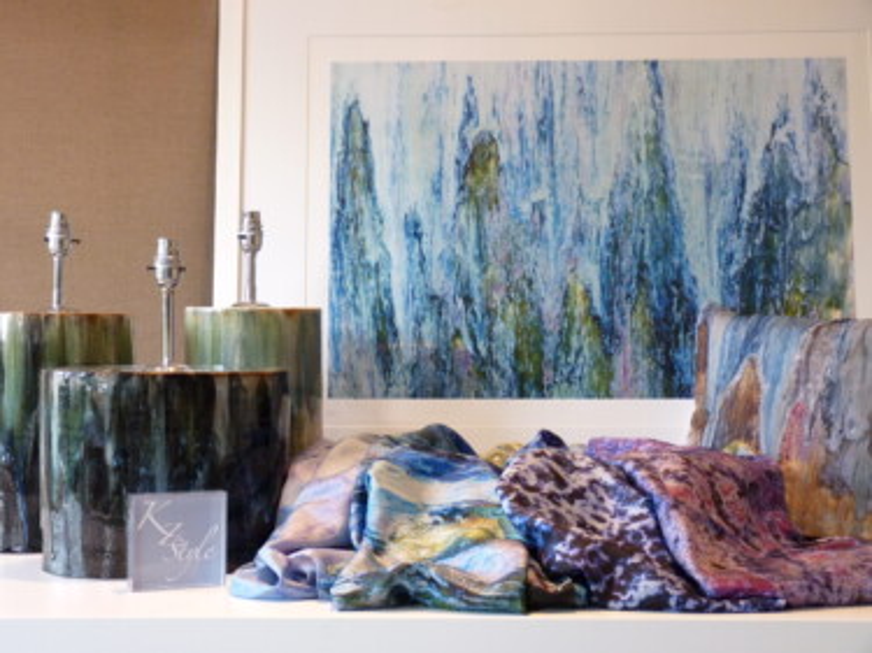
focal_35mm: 63
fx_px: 1587
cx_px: 436
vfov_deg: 23.3
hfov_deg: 30.7
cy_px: 326
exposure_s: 1/25
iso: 400
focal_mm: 11.1
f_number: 3.4
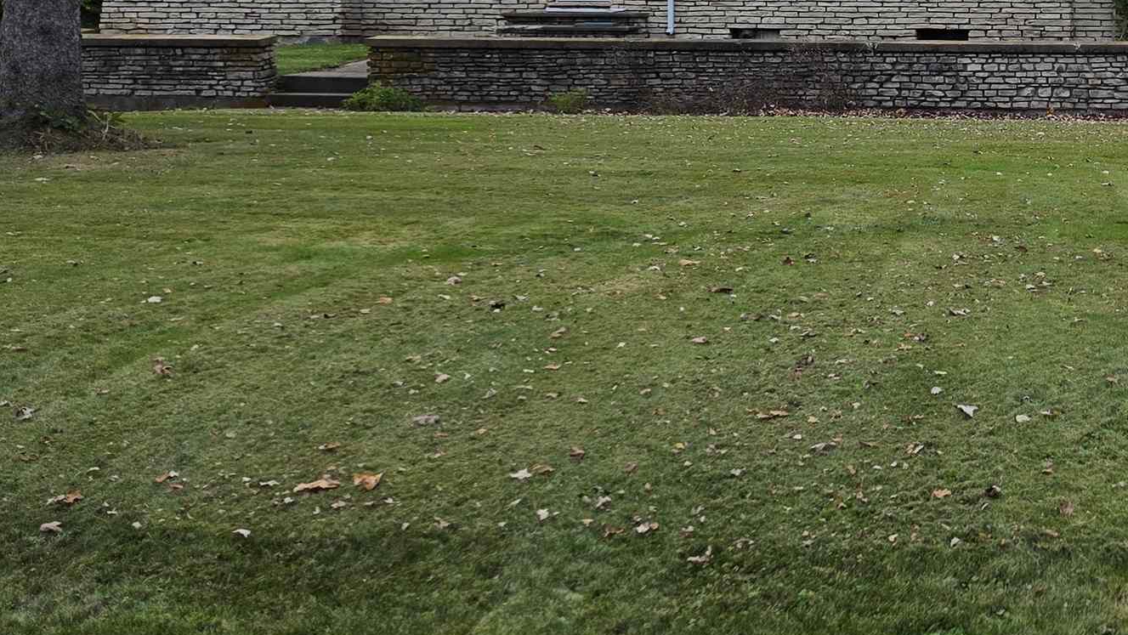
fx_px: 1735
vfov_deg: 20.4
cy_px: 102
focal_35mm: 58
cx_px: 1033
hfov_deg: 33.9
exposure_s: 1/180
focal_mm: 6.5
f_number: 1.4
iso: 50
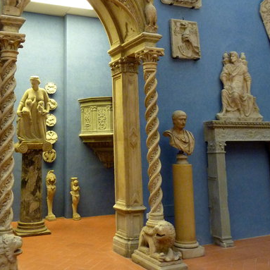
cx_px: 98
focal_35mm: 40
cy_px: 74
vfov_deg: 40.9
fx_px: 353
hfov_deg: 41.5
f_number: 3.3
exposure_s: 1/13
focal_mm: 4.1
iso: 400
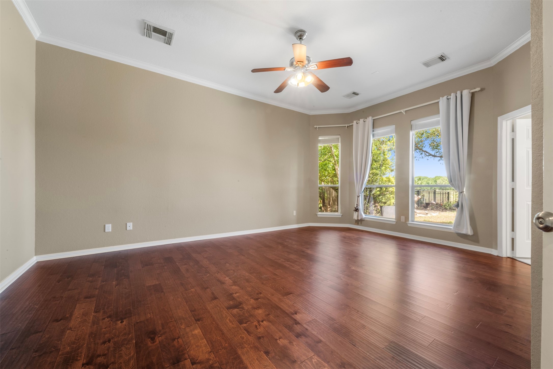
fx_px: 215
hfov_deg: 104.3
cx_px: 276
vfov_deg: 81.2
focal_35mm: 14
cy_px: 184
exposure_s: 6
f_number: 9
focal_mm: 14
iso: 250
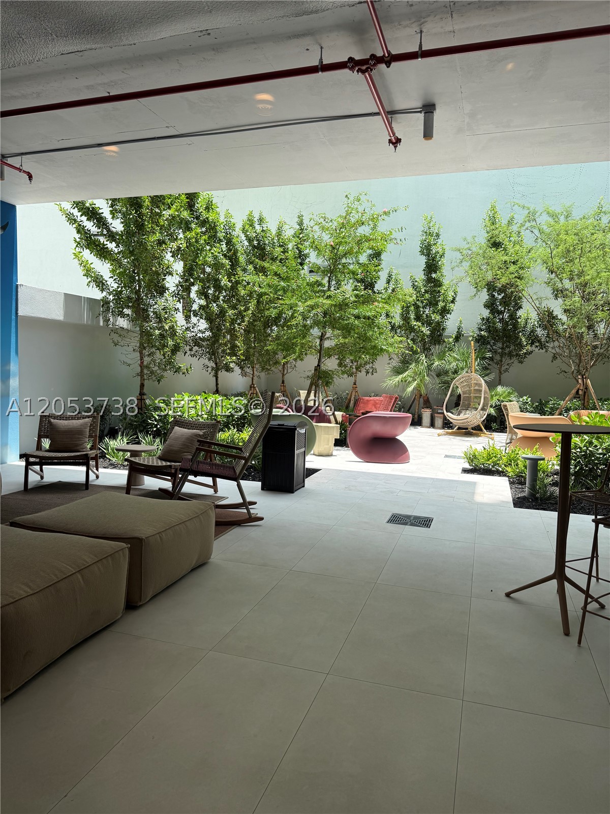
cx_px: 305
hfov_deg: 56.8
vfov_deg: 71.6
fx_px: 564
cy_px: 407
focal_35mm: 24
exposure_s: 1/1585
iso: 100
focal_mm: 6.76
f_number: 1.78
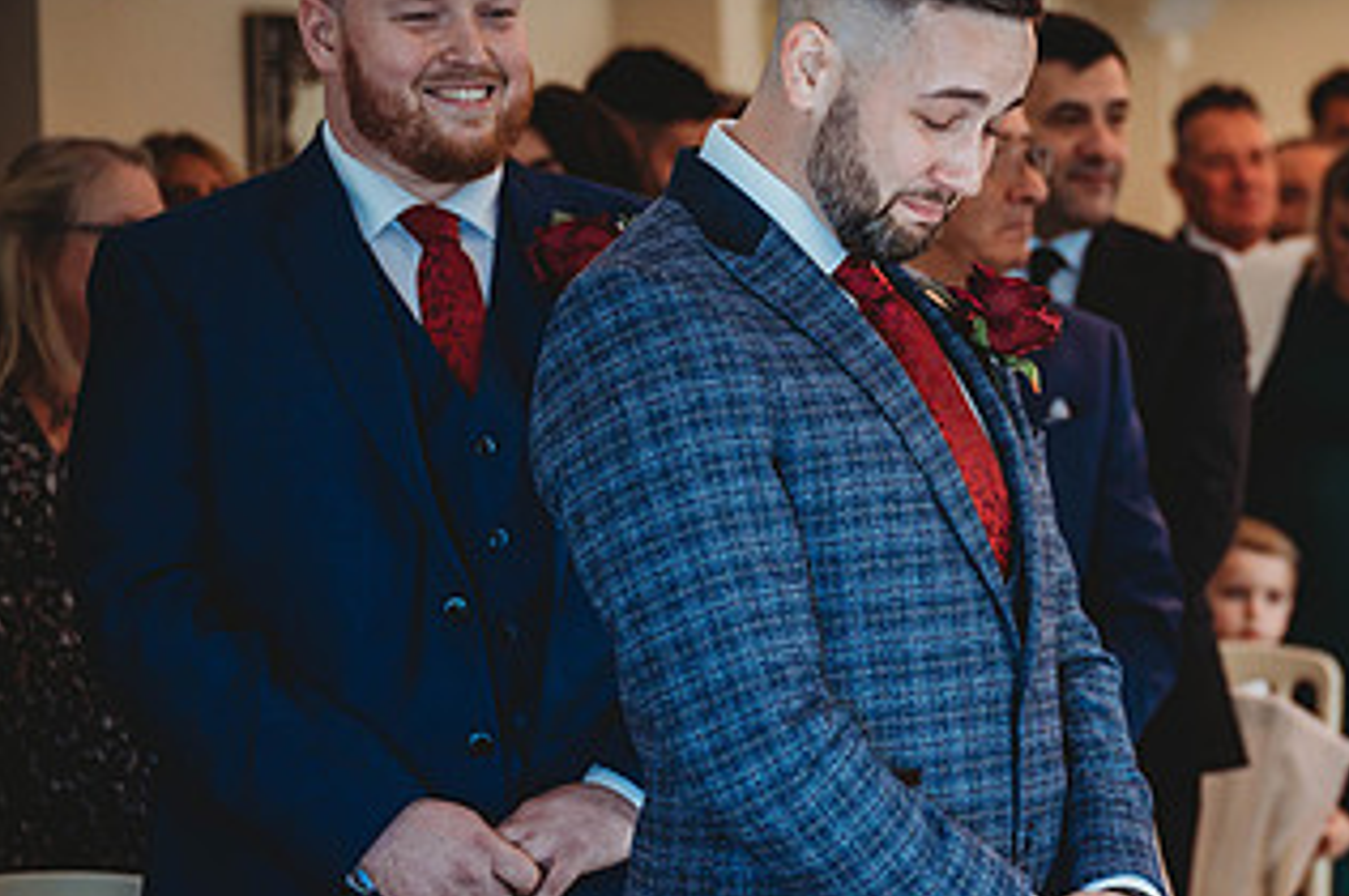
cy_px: 460
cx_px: 1336
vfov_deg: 11.6
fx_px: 4417
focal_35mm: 118
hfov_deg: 17.0
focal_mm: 59
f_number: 2.8
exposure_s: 1/160
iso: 2200
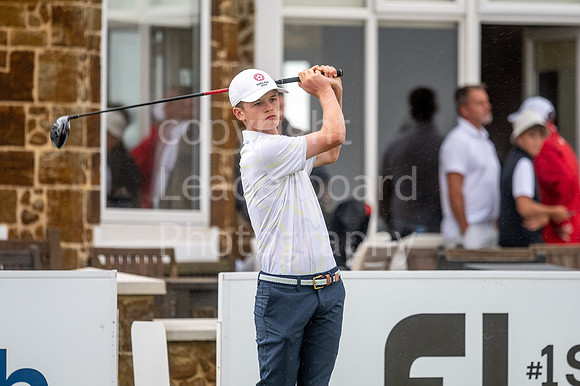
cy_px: 193
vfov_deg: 3.1
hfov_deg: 4.6
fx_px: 7246
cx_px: 290
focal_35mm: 450
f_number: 4
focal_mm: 300
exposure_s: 1/400
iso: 200
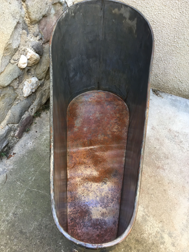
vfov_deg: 60.0
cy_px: 126
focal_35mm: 30
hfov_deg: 46.8
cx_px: 97
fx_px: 218
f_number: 2.2
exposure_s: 1/33
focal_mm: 4.15
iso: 25
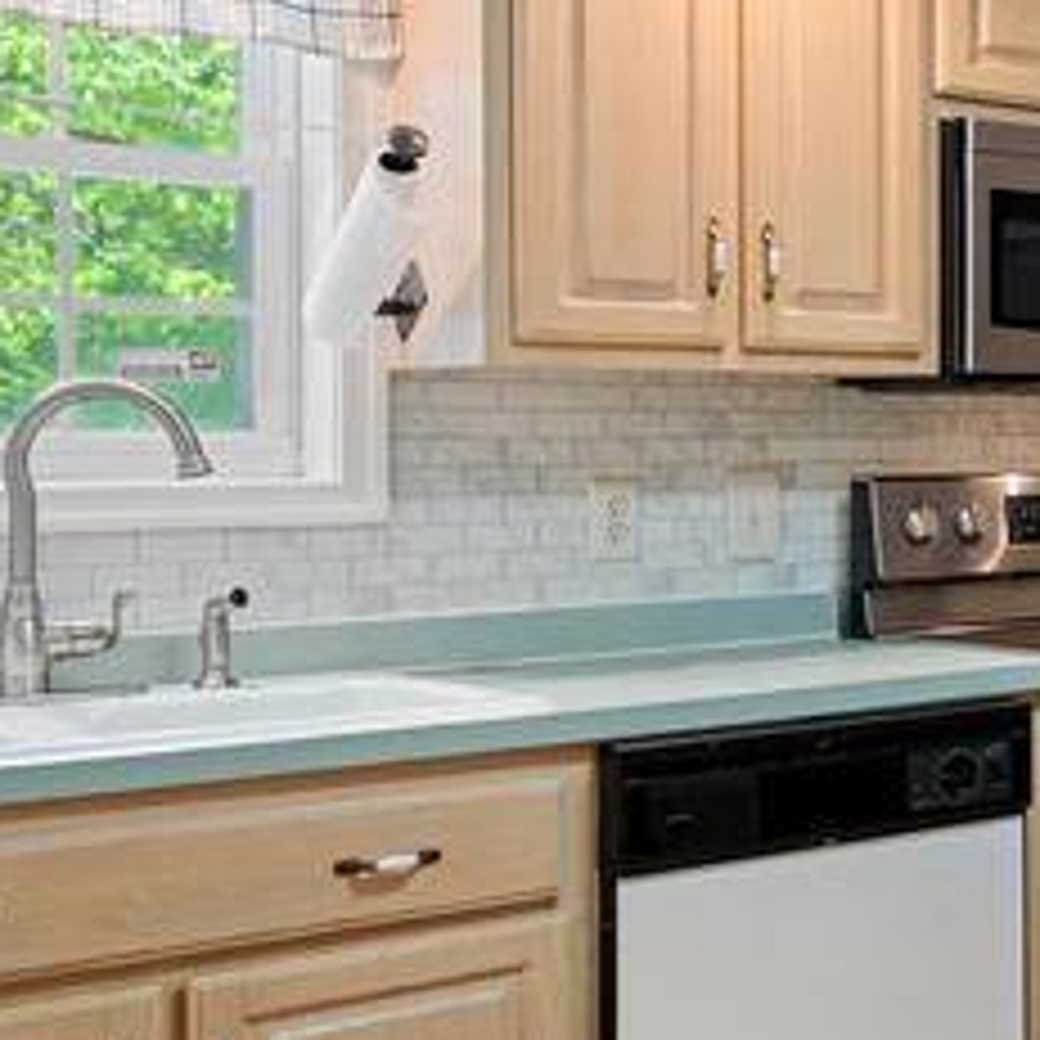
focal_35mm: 64
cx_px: 1711
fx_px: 2175
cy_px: 482
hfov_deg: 21.0
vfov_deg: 26.9
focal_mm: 17
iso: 400
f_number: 6.7
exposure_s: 1/6
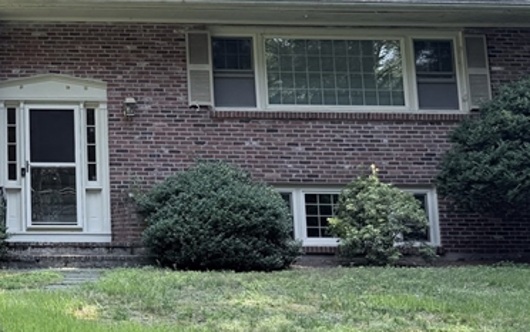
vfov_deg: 18.5
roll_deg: +0.0
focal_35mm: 70
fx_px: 1012
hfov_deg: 26.9
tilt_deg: +10.1
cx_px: -54
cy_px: 70
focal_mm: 6.76
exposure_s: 1/878
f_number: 1.78
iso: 100
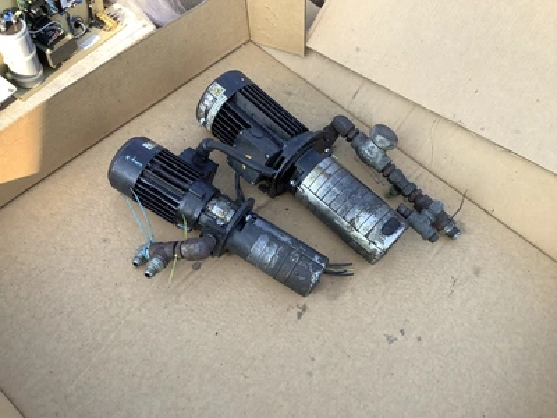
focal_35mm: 31
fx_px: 499
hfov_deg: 58.4
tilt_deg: -60.7
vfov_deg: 45.4
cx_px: 278
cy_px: 209
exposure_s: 1/172
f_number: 2.4
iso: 25
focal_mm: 3.3
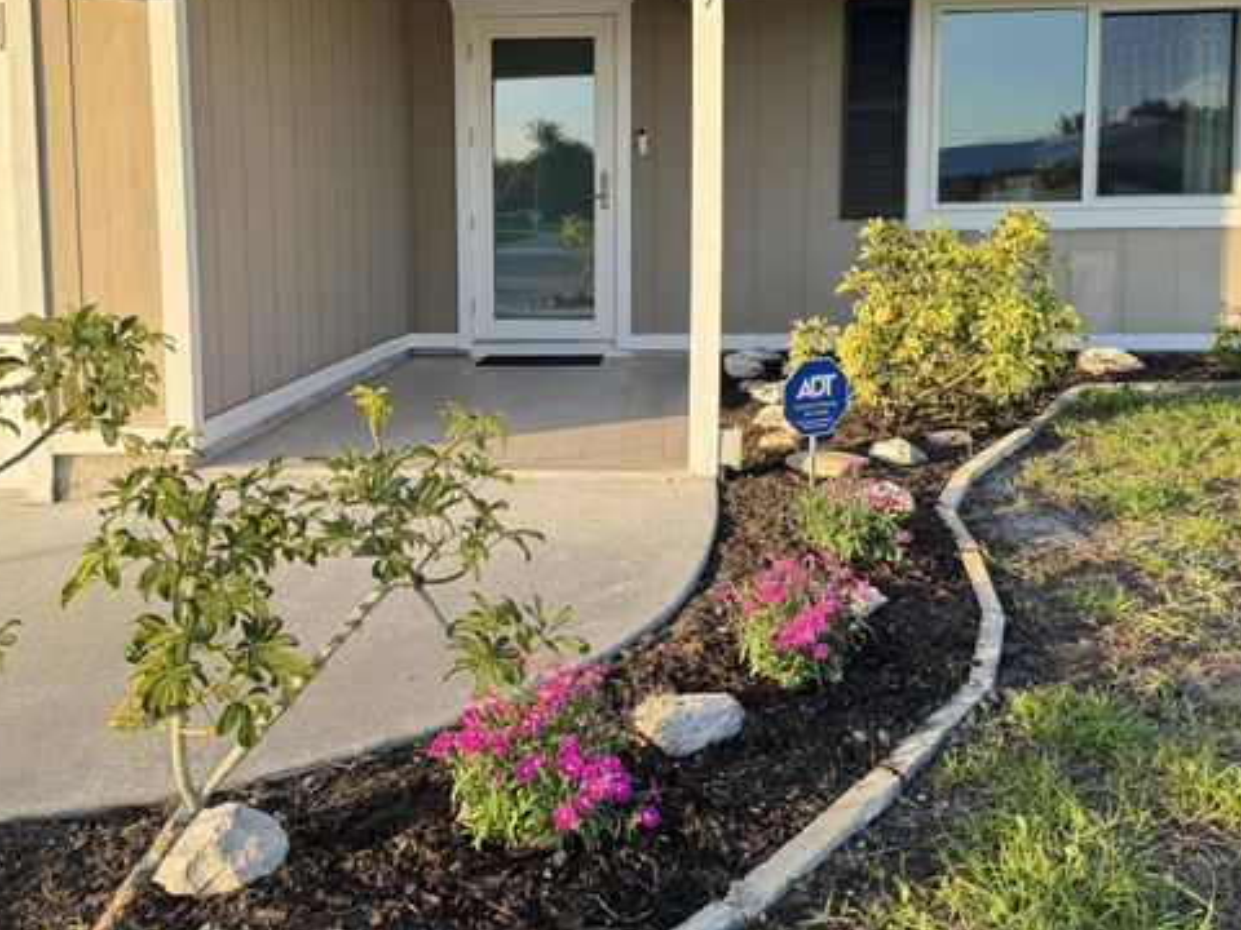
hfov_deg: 56.8
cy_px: 313
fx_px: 1147
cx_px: 579
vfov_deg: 43.6
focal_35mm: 32
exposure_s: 1/385
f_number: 1.78
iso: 80
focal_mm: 6.76
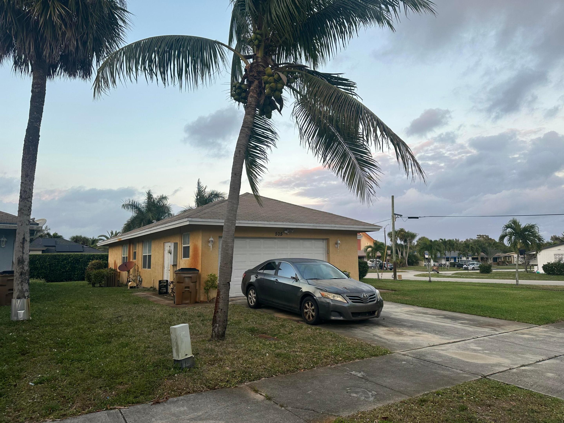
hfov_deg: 71.6
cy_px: 212
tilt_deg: +5.7
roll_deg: +0.1
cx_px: 282
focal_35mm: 24
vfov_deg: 56.8
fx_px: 391
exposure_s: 1/285
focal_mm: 6.86
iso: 80
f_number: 1.78
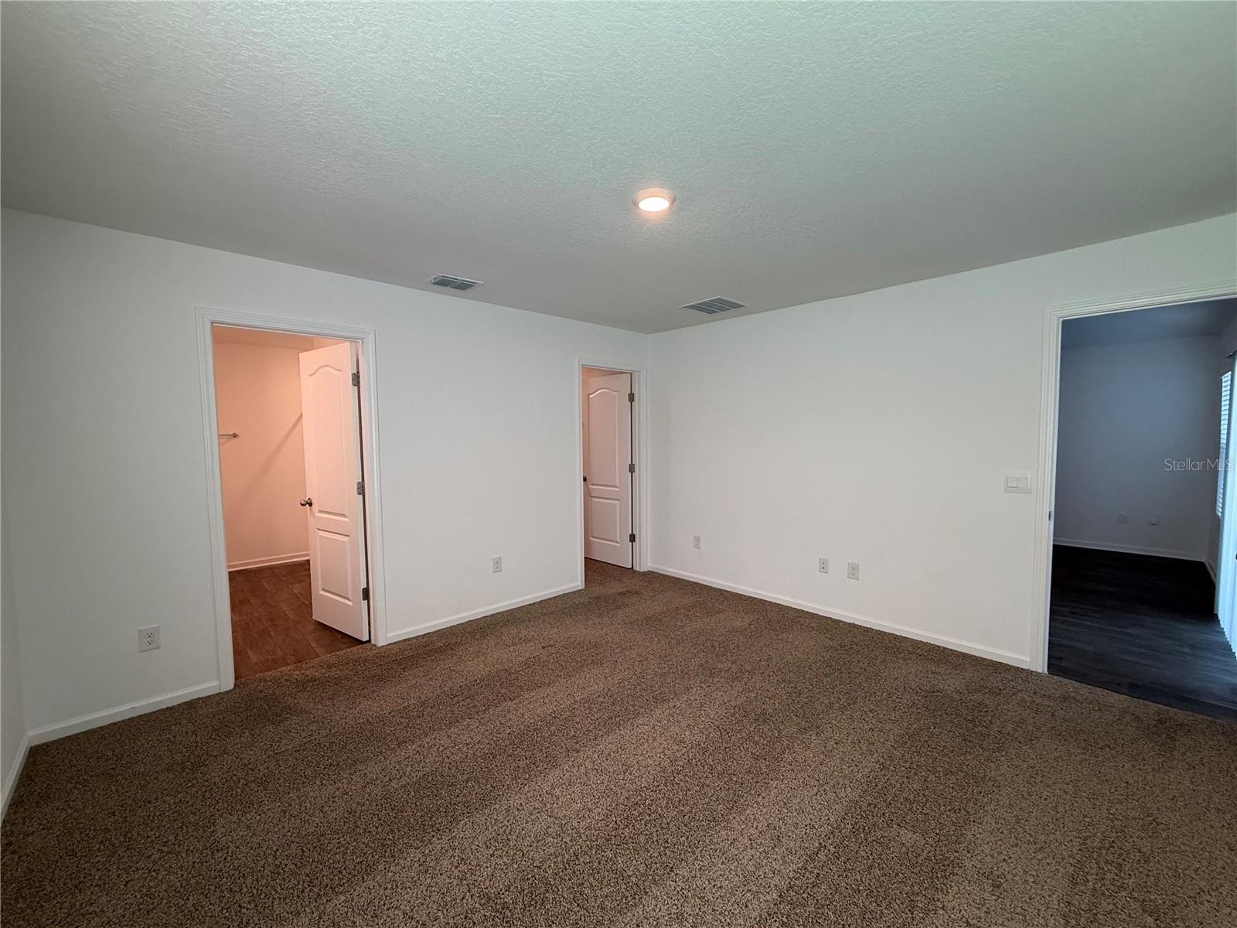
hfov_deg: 102.1
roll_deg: +1.4
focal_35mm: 14
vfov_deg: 85.7
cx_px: 618
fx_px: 500
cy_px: 464
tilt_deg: -3.7
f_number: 2.2
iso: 200
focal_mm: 2.22
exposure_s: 1/120
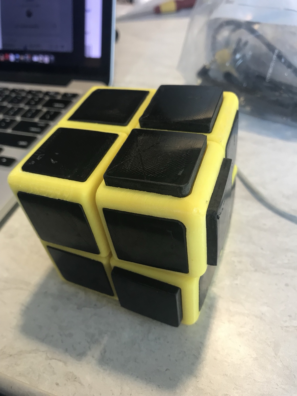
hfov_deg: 49.7
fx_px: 320
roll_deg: +11.0
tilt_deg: -40.3
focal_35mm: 28
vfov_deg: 63.4
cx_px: 148
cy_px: 198
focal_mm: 3.99
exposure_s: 1/24
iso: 32
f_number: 1.8
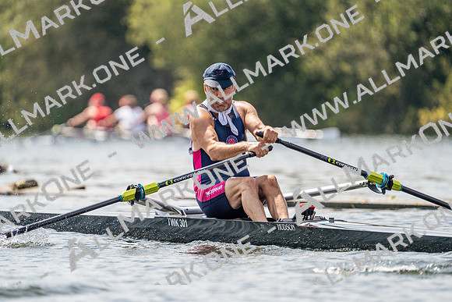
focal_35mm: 535
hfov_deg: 3.9
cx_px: 226
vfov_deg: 2.6
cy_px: 151
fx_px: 6718
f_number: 6.3
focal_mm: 535
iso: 320
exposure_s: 1/1600
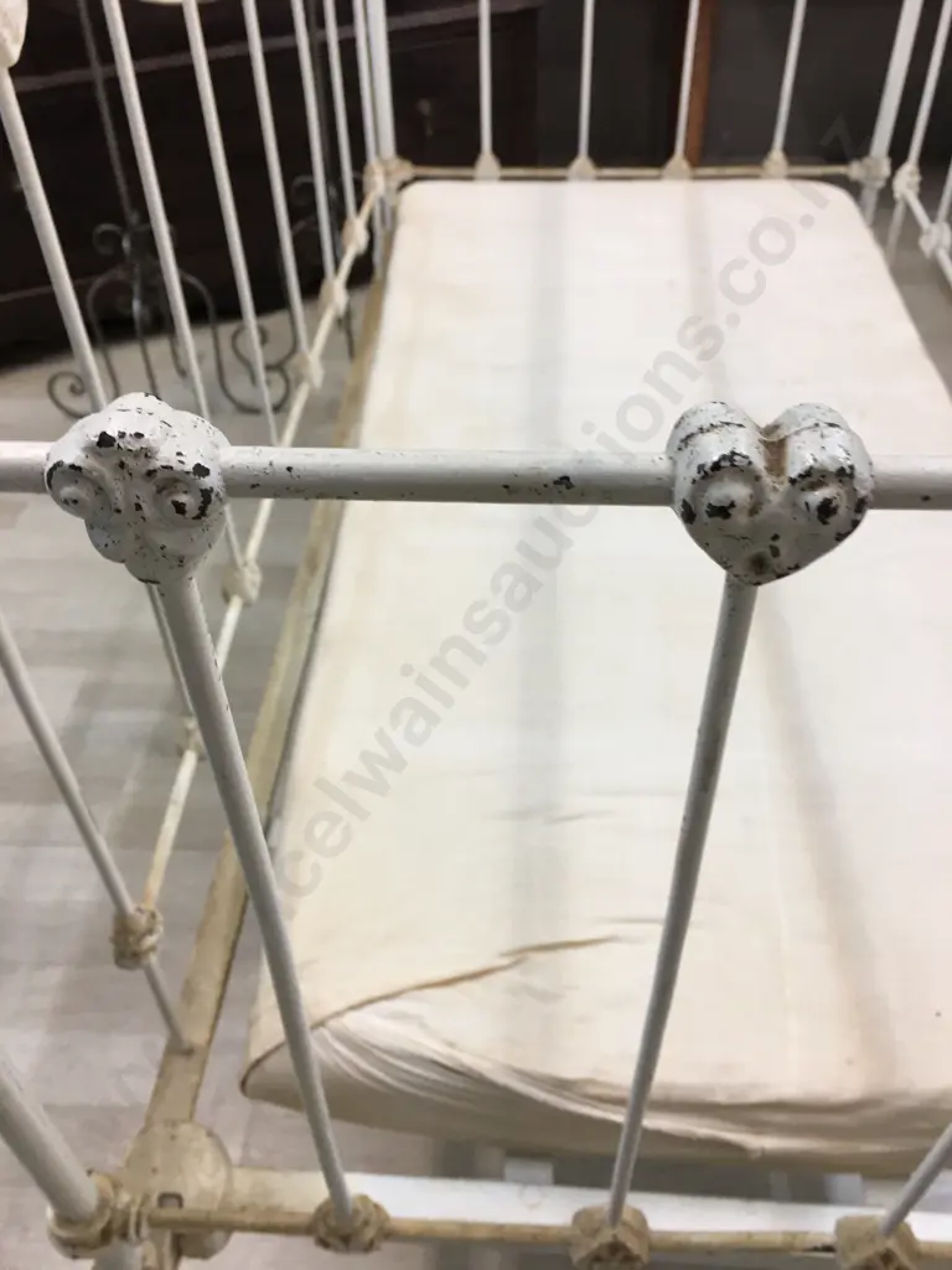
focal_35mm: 29
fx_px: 1063
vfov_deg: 61.7
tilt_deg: -45.8
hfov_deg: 48.2
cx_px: 476
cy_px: 635
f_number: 2.2
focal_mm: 4.15
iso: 40
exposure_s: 1/33
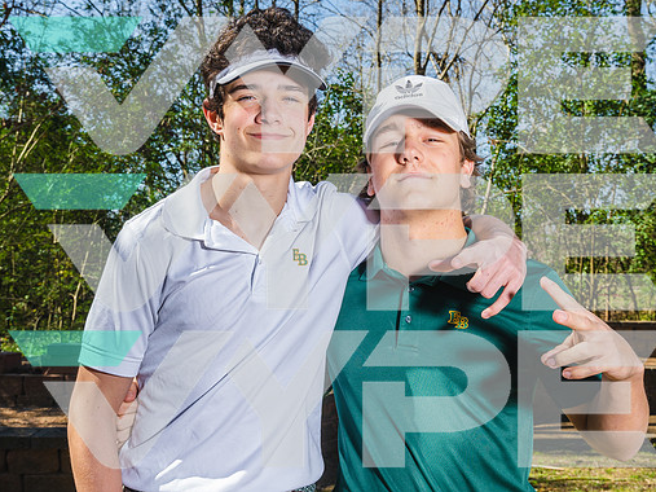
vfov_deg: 31.4
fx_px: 872
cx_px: 301
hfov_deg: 41.2
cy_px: 307
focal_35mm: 46
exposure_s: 1/125
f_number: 9
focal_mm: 33
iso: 100
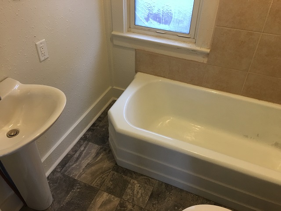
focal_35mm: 29
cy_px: 106
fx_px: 235
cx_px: 140
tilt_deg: -36.9
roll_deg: -1.3
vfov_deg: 48.2
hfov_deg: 61.7
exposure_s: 1/15
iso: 32
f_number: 2.2
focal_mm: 4.15
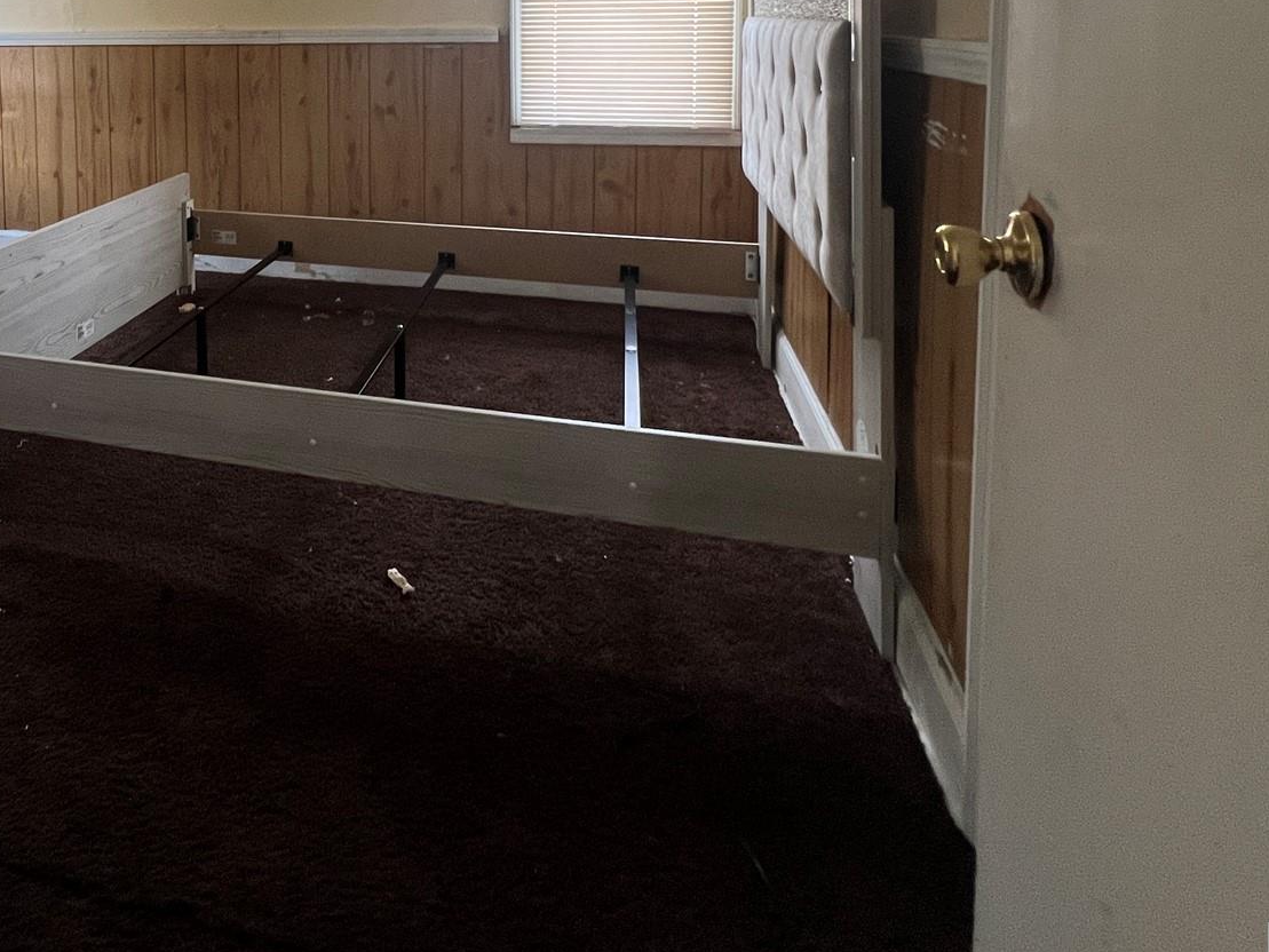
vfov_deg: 50.4
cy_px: 95
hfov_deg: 67.2
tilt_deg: -4.5
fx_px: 880
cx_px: 320
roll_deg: +0.3
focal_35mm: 24
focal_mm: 1.57
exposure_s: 1/74
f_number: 1.8
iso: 250
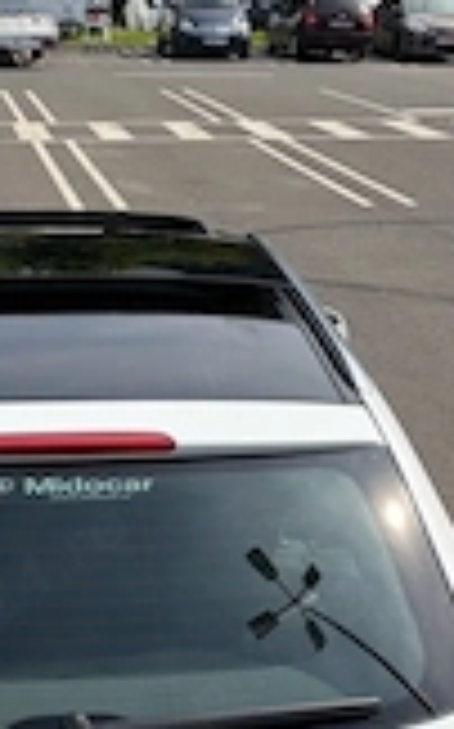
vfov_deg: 28.9
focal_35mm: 68
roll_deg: -0.2
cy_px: 670
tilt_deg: -27.9
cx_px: 72
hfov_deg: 18.9
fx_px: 1349
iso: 50
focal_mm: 5.96
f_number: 1.6
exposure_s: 1/4065
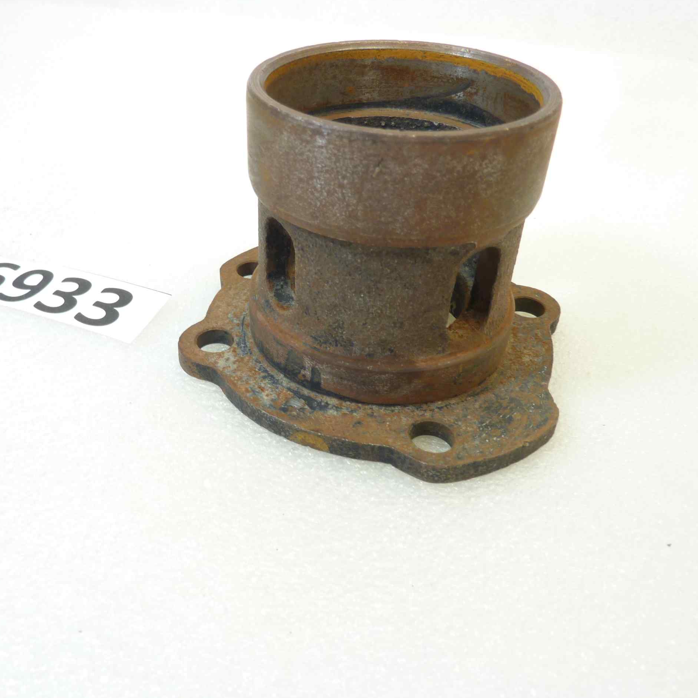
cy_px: 353
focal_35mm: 30
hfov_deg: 53.7
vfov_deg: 54.0
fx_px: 684
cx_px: 279
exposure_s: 1/20
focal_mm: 4.1
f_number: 3.3
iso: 80
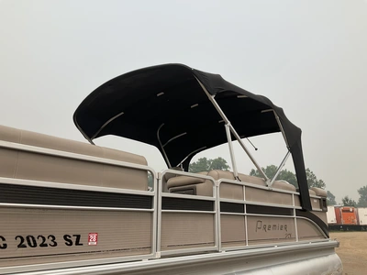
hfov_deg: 61.7
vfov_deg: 48.2
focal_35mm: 29
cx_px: 184
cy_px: 138
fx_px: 307
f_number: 1.8
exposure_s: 1/2427
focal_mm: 3
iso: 25
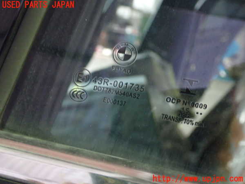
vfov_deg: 30.9
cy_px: 92
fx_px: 333
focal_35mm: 47
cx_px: 122
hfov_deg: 40.4
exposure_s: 1/13
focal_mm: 8.4
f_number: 3.1
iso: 1000
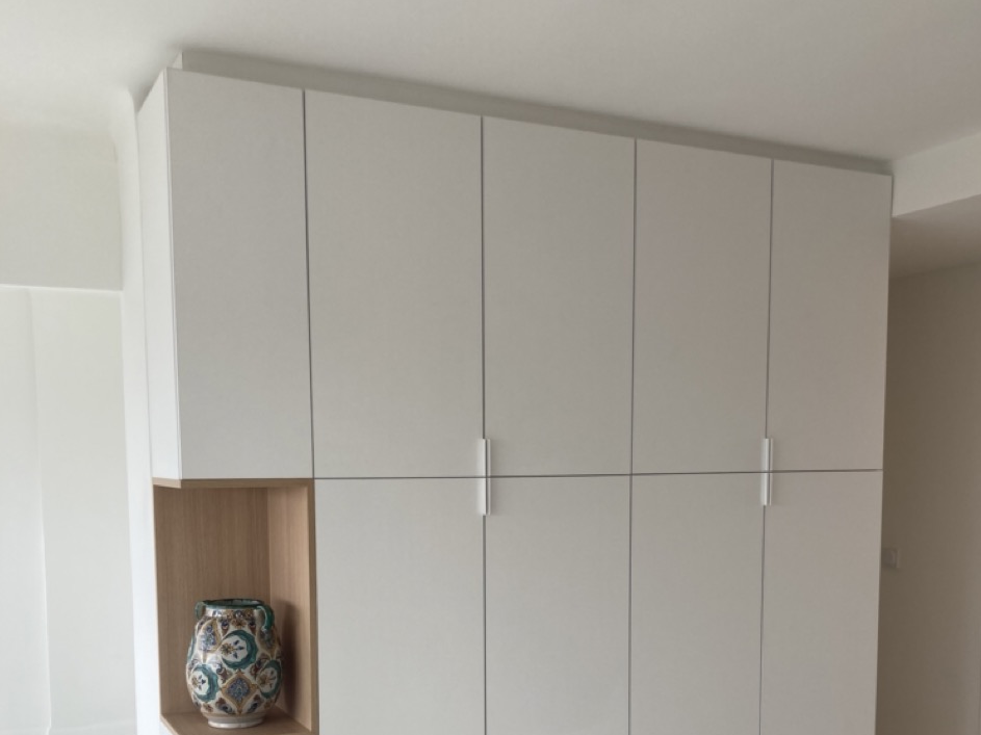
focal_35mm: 38
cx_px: 491
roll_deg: +1.3
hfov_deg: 49.0
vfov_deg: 36.6
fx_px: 1077
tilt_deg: -5.1
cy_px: 576
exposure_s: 1/132
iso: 20
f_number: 1.8
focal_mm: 3.99
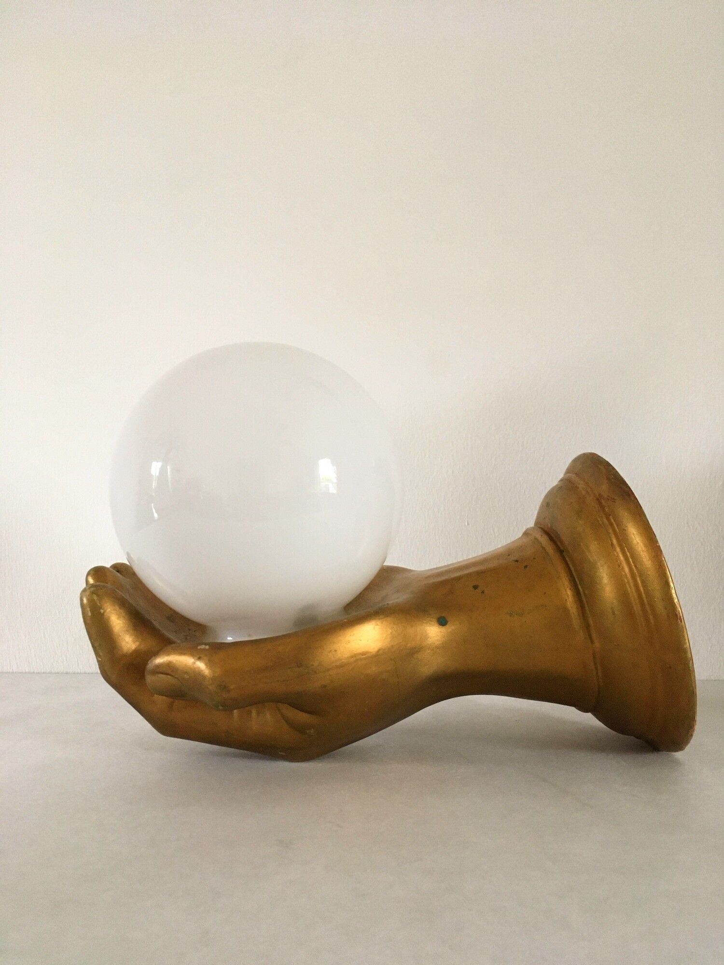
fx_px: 809
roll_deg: +0.6
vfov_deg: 61.7
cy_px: 482
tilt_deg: +1.3
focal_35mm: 29
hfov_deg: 48.2
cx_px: 362
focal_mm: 4.15
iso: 200
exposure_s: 1/33
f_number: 2.2
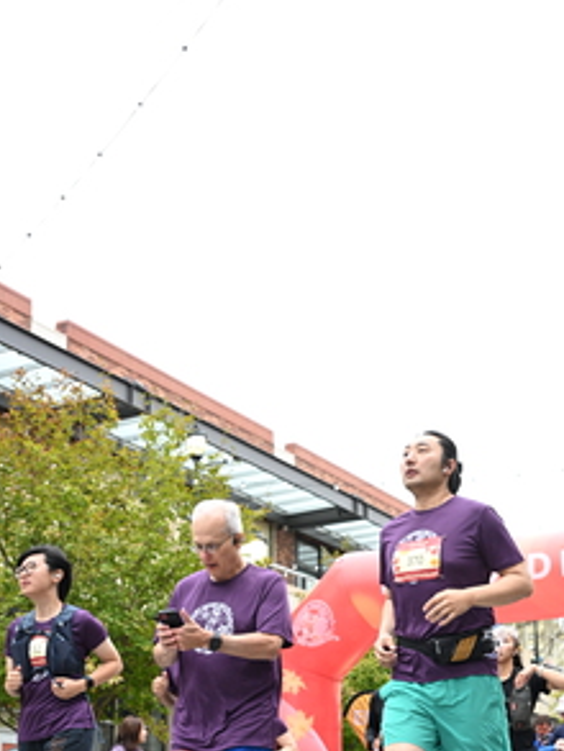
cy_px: 615
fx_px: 1216
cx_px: 465
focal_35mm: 56
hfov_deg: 25.6
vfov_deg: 33.2
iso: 2000
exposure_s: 1/640
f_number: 4
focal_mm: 31
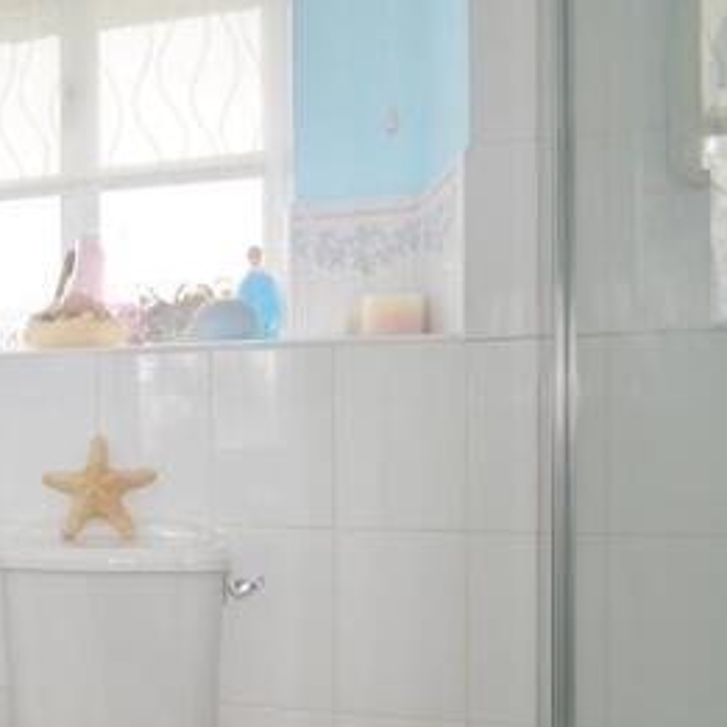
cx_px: -70
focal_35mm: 32
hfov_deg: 41.1
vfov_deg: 50.7
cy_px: 443
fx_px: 760
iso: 640
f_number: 6.3
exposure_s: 1/30
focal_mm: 10
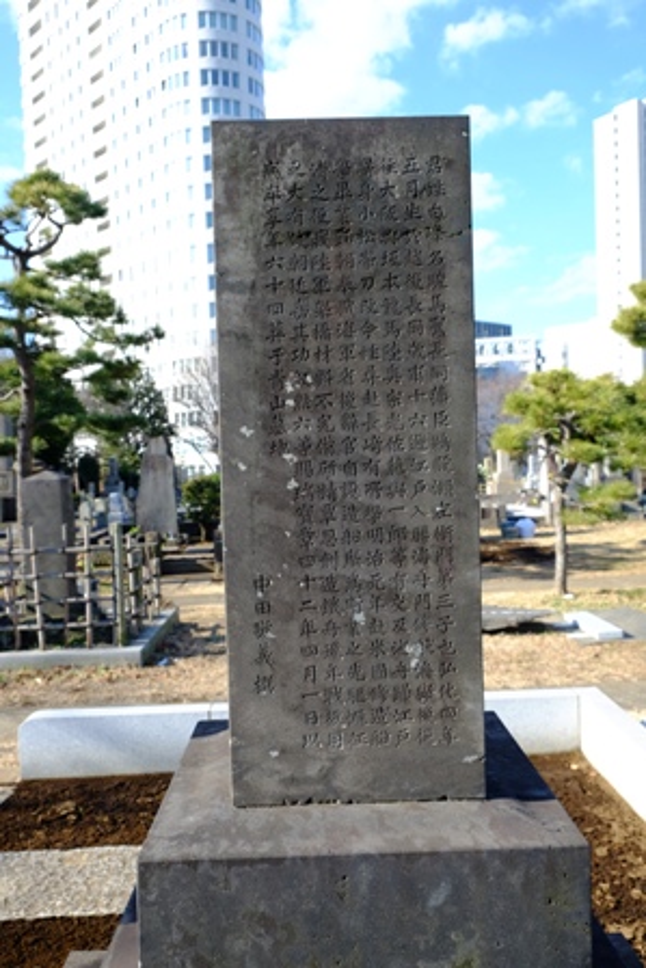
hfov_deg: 45.0
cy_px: 484
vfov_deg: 63.6
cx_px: 323
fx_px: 780
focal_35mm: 29
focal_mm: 19.6
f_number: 5.6
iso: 200
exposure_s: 1/180
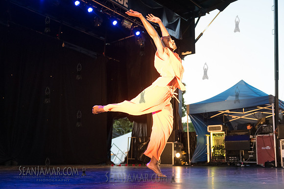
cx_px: 142
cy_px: 94
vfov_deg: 33.4
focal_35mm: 40
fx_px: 316
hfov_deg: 48.4
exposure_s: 1/400
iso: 4000
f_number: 2.8
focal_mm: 40
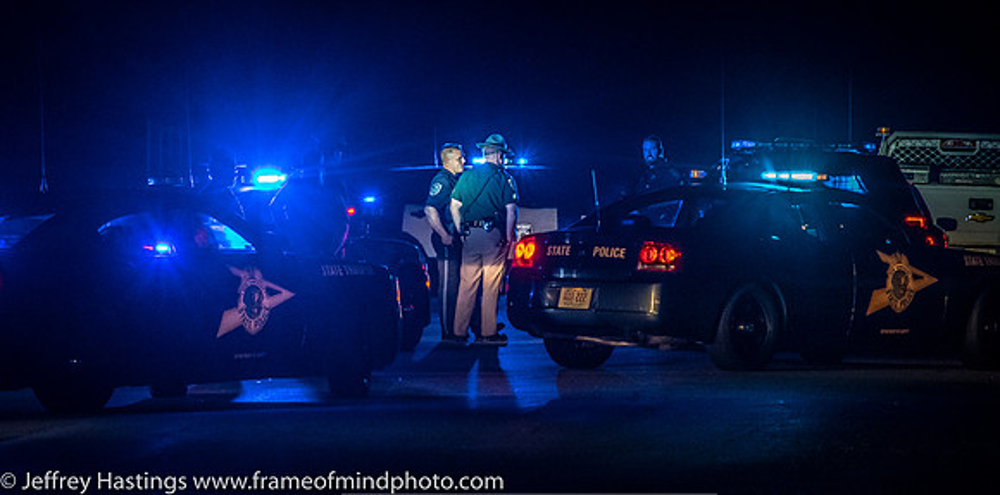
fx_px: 8559
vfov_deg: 3.3
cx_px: 466
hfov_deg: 6.7
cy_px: 210
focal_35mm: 332
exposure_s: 1/125
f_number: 5.6
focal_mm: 190
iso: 2000
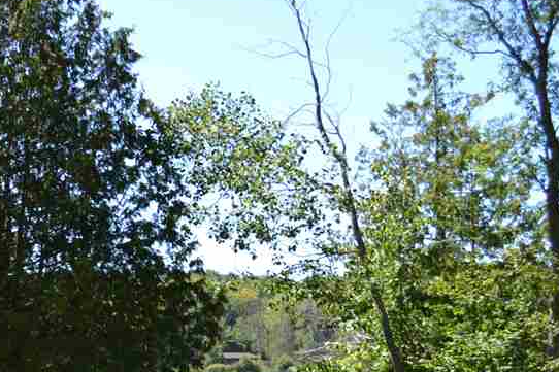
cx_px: -25
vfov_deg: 17.0
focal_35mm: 78
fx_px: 1211
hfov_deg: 24.6
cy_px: 391
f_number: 6.3
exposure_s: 1/200
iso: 100
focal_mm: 22
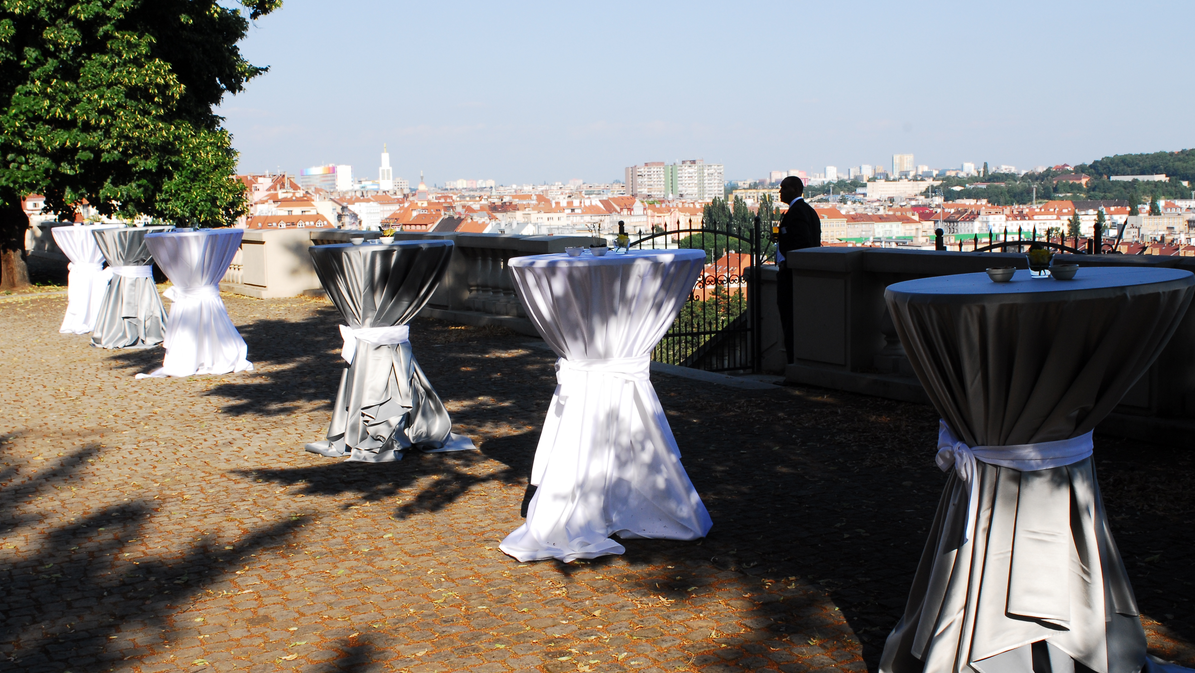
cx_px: 598
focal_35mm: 45
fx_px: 1426
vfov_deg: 26.5
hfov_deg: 45.5
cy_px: 366
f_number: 13
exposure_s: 1/160
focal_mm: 28
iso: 250
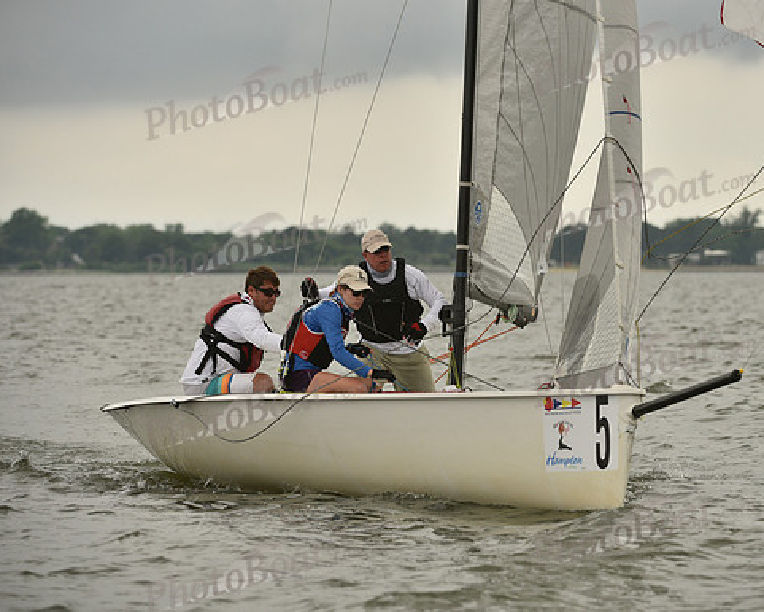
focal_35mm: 249
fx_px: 5631
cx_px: 451
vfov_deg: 6.2
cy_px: 306
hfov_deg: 7.8
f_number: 5.6
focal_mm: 220
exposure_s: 1/1250
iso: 400
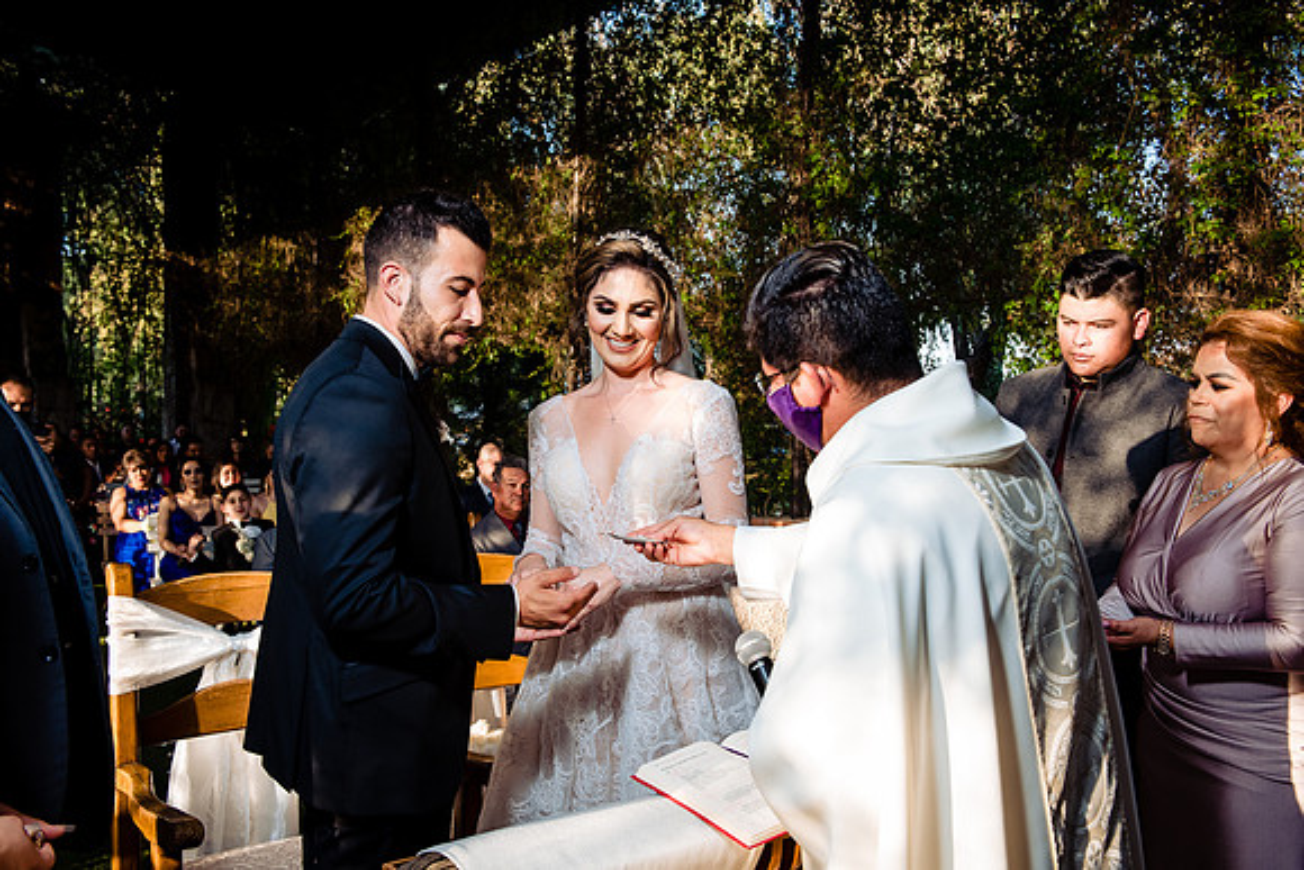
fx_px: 1232
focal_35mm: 34
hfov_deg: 55.8
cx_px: 652
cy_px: 435
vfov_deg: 38.9
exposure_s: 1/200
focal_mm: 34
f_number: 6.3
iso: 800
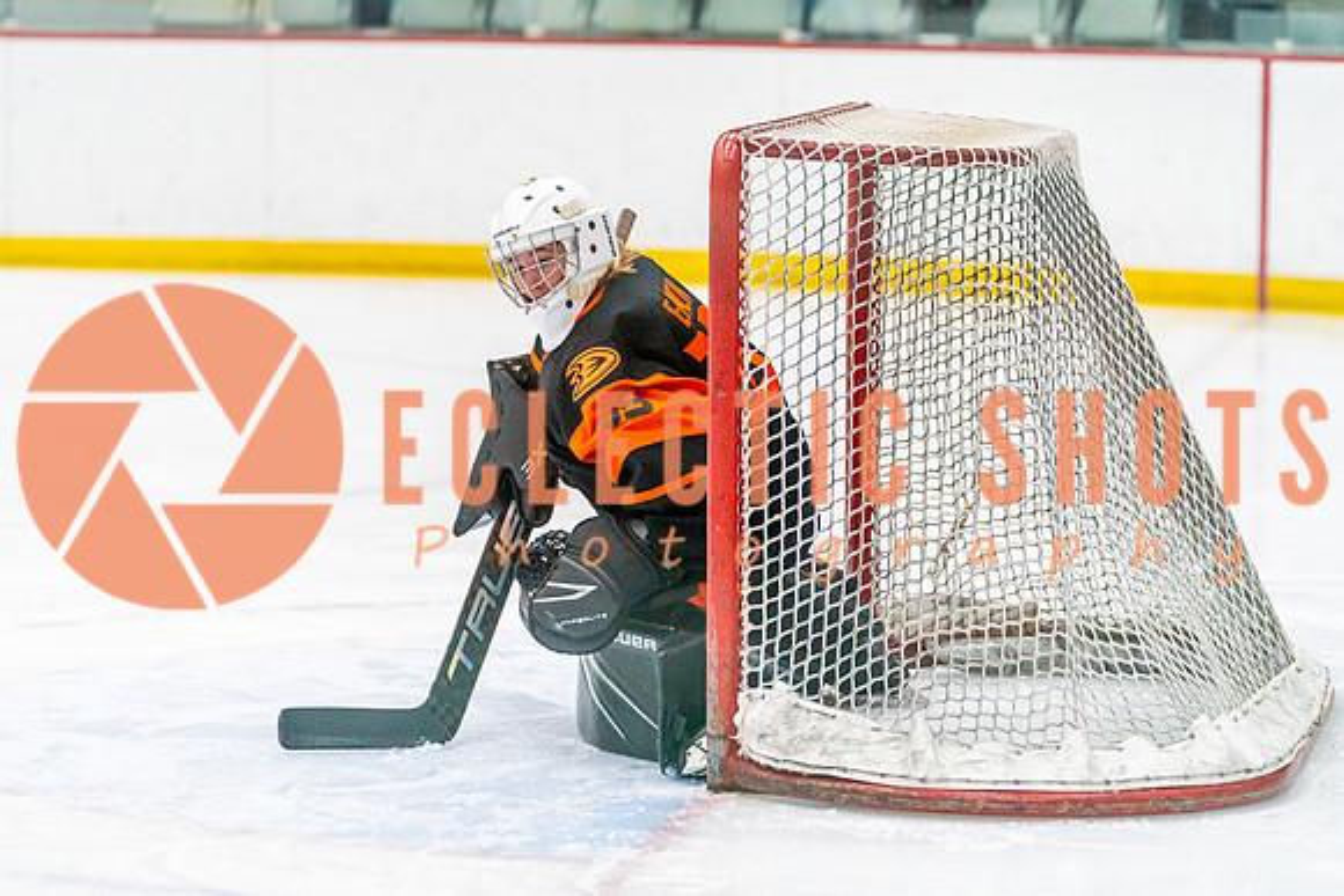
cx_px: 516
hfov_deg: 12.5
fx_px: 6131
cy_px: 432
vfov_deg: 8.4
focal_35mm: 164
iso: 3200
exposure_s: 1/1250
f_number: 2.8
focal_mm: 129
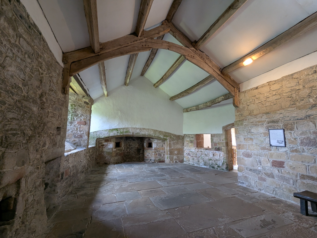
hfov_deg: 94.5
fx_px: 147
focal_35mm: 16
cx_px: 158
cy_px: 119
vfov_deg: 78.1
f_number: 2.2
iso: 151
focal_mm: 2.35
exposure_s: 1/25
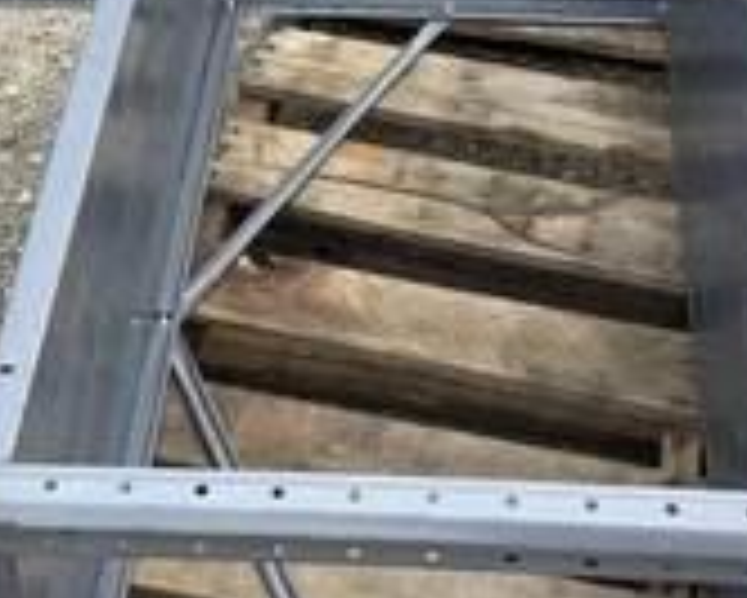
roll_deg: +5.3
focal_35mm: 73
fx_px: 1615
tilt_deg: -43.9
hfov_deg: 26.0
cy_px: 171
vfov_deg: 20.9
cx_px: 274
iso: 25
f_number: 2.4
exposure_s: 1/298
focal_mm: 3.3
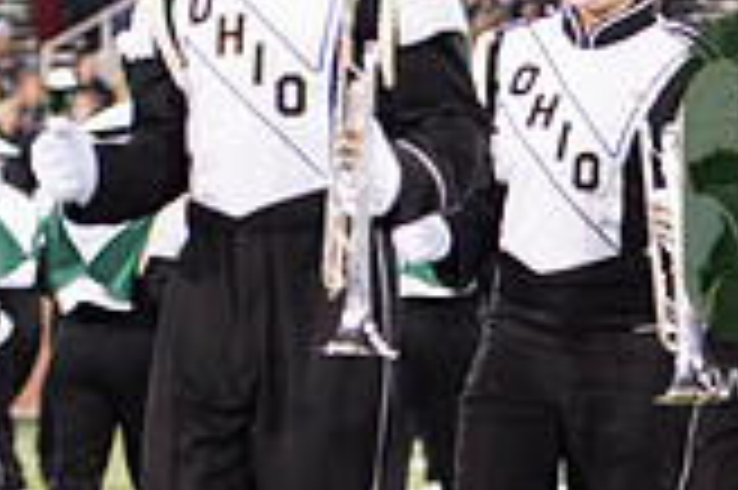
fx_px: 6881
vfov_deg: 4.1
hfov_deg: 6.1
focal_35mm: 336
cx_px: 1022
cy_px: 220
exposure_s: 1/400
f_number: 2.8
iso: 2500
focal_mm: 95
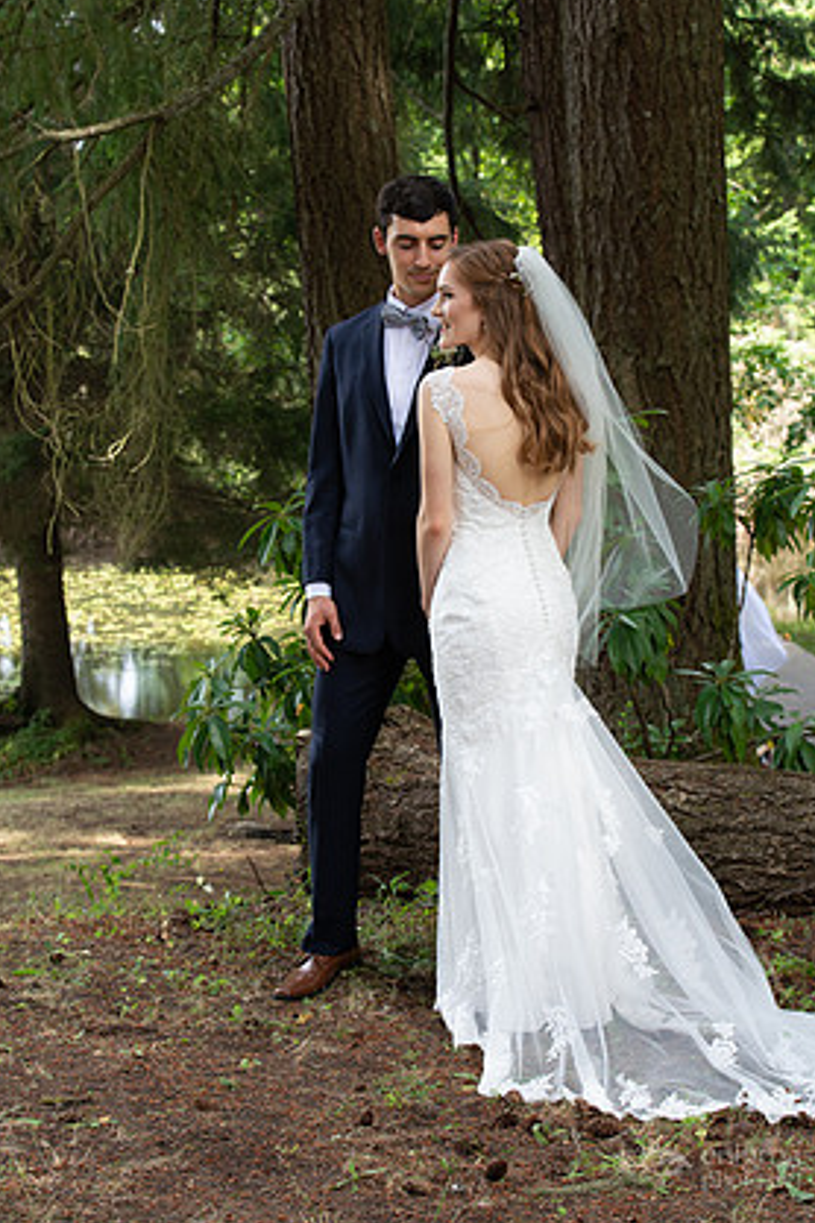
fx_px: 2750
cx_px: 425
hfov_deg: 16.9
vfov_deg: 25.1
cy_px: 590
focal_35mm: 81
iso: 800
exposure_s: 1/160
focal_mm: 75
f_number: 9
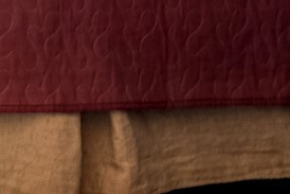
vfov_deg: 5.5
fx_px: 1939
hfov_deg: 7.8
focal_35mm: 241
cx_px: -448
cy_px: -333
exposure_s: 1/2
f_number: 2.8
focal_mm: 38.9
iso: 400
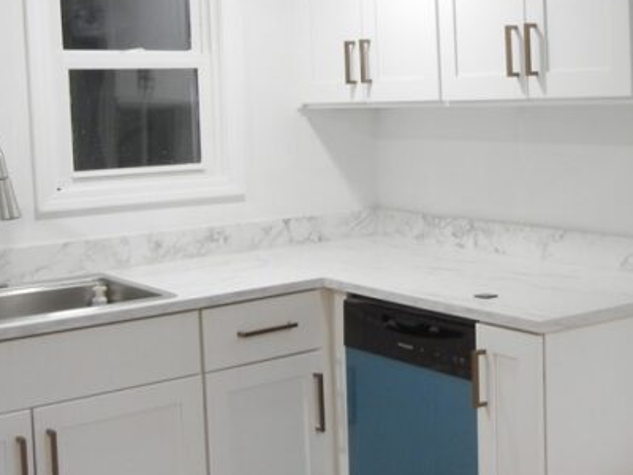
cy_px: 174
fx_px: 1097
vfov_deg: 24.3
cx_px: 475
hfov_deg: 31.6
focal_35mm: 60
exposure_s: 1/30
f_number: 3.5
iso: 316
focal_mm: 5.4
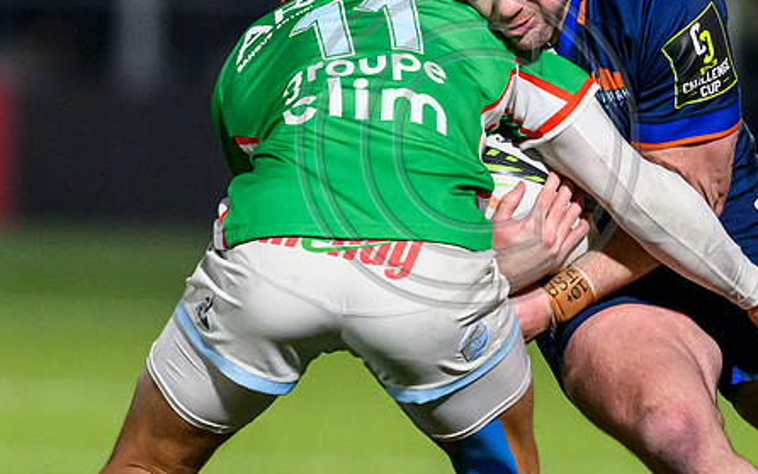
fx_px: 25126
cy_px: 218
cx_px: 624
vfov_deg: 1.1
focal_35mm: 1216
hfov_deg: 1.7
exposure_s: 1/1250
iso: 8000
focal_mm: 400
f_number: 4
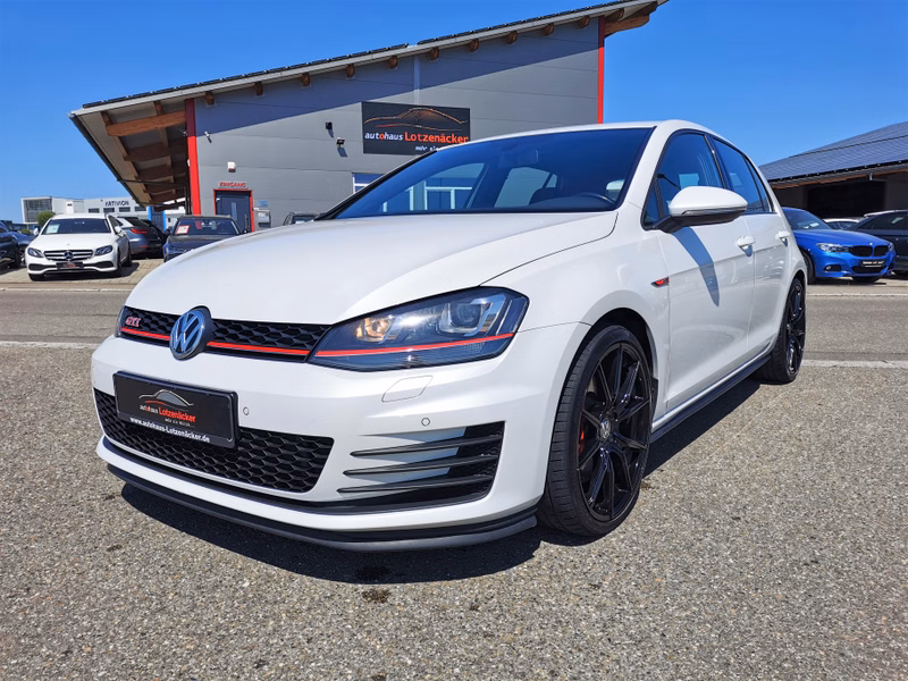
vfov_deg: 51.4
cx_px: 454
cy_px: 340
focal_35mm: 27
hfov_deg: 65.3
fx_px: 708
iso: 50
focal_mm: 5.58
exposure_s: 1/4464
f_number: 1.8
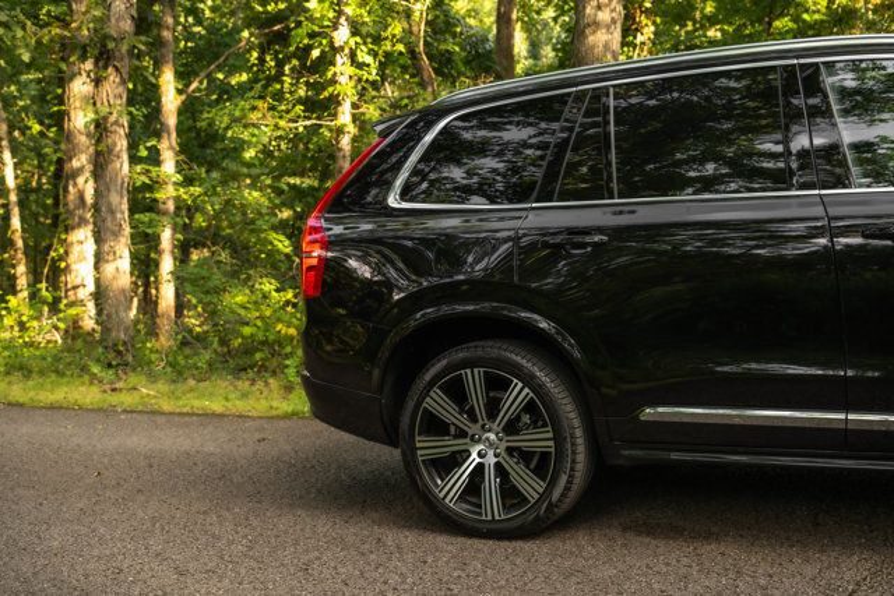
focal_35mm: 42
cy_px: 298
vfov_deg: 31.9
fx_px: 1043
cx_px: 447
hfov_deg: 46.4
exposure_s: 1/400
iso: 640
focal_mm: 42
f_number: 4.5
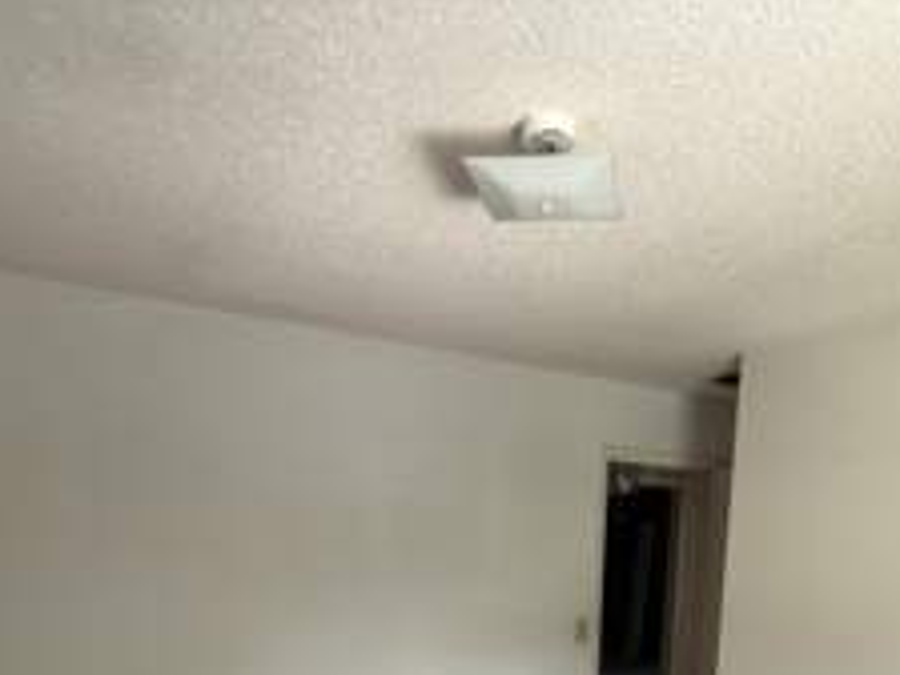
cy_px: 713
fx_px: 780
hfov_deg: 59.0
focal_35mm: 30
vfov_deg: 39.6
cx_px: 575
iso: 200
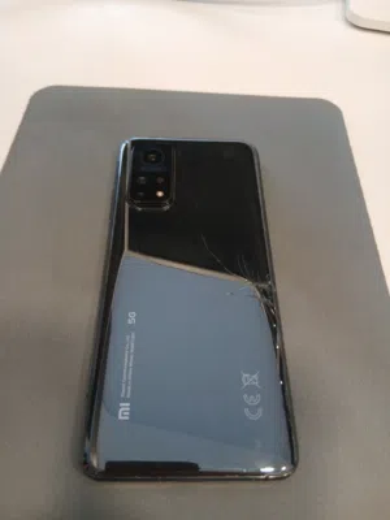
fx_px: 391
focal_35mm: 26
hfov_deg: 53.1
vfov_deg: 67.3
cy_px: 260
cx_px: 195
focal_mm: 3.98
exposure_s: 1/50
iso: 160
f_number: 1.8
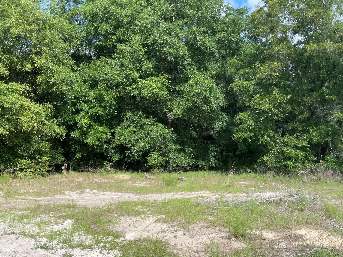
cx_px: 171
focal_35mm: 28
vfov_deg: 49.7
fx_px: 277
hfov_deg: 63.5
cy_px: 137
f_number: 1.6
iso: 32
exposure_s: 1/1689
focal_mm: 4.2
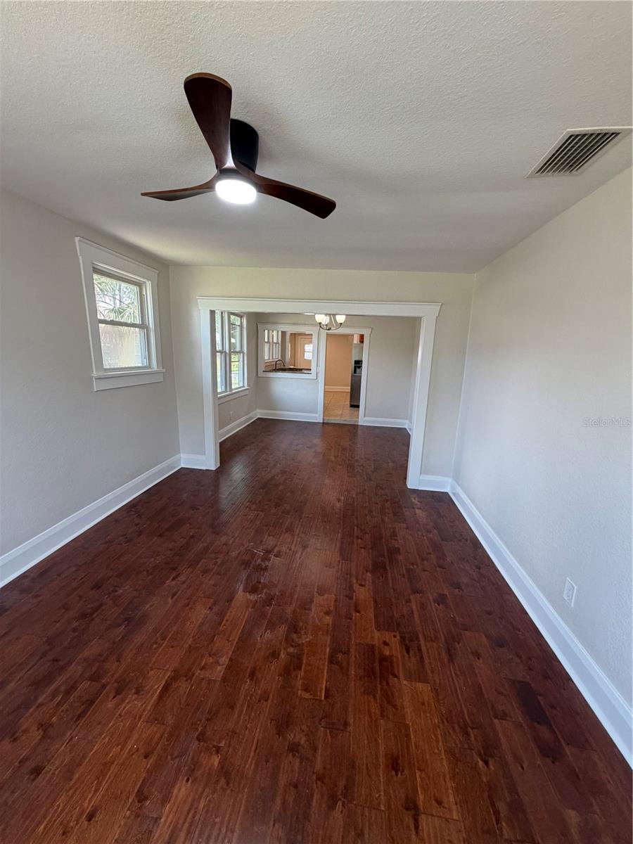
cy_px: 422
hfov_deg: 85.7
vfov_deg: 102.1
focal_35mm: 14
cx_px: 316
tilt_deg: -11.6
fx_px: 341
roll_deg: -2.2
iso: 200
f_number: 2.2
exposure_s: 1/121
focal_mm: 2.22
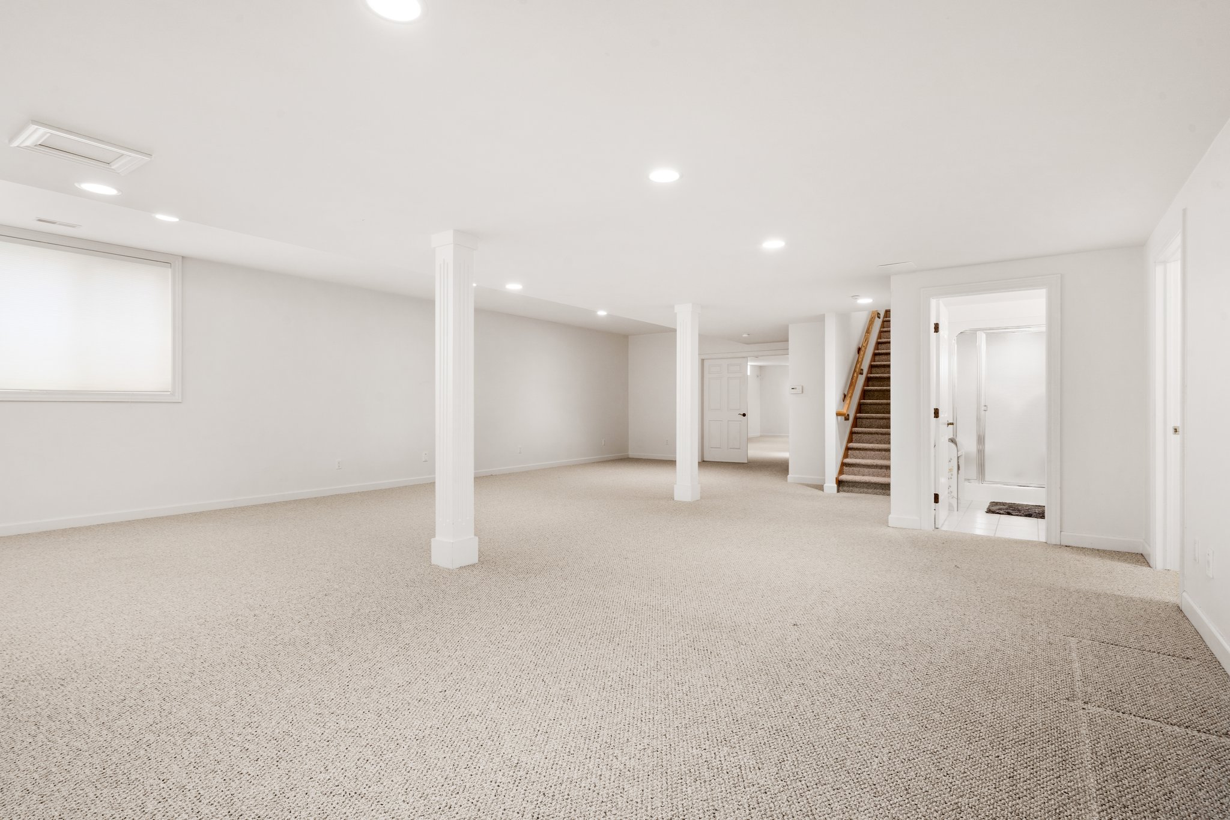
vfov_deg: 70.4
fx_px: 581
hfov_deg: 93.3
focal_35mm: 17
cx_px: 615
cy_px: 410
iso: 320
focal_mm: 17
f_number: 11
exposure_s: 1.3
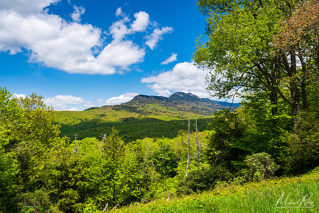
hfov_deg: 65.5
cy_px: 106
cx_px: 160
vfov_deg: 46.4
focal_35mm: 28
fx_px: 248
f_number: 11
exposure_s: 1/125
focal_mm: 28
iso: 64
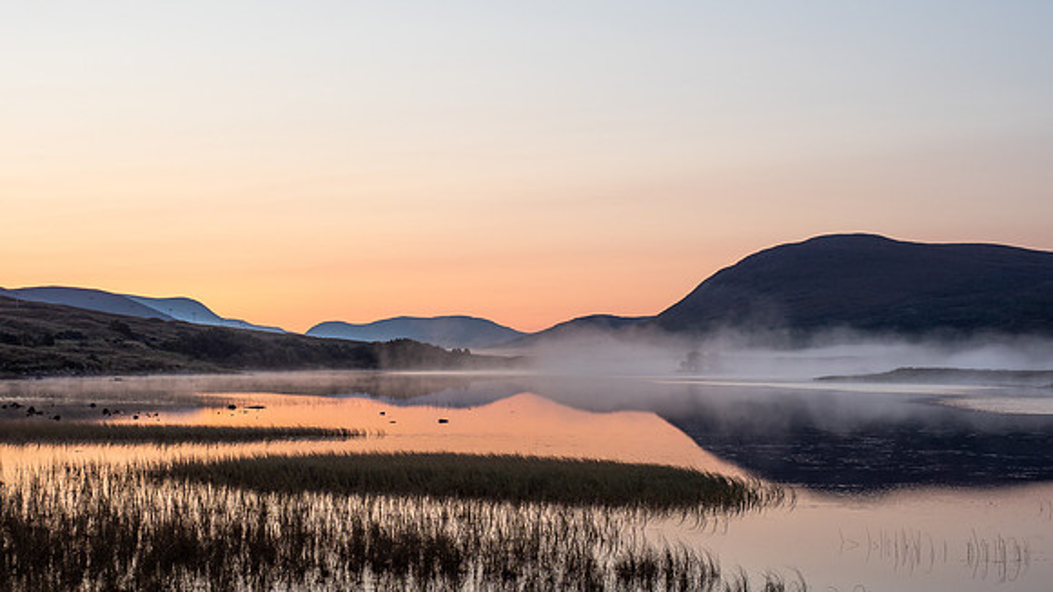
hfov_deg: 30.3
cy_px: 197
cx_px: 526
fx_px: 1946
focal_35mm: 70
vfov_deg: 17.2
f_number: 7.1
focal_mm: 32
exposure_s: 1/50
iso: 200
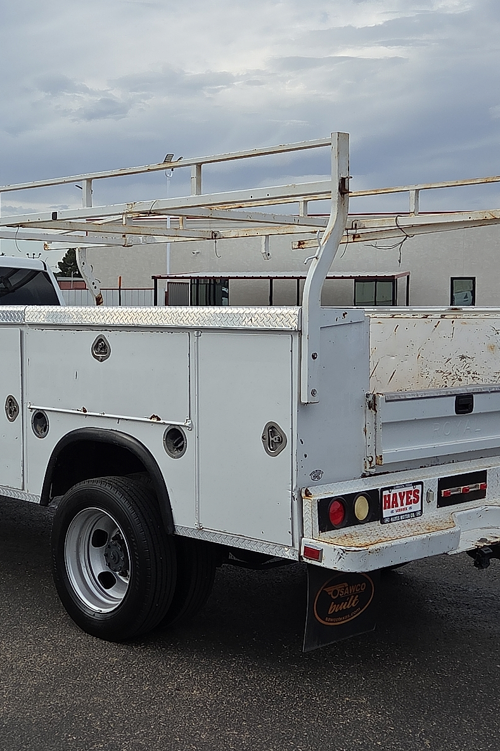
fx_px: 1084
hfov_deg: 25.7
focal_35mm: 52
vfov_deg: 38.2
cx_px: 141
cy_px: 371
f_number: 1.8
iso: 76
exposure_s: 1/5000
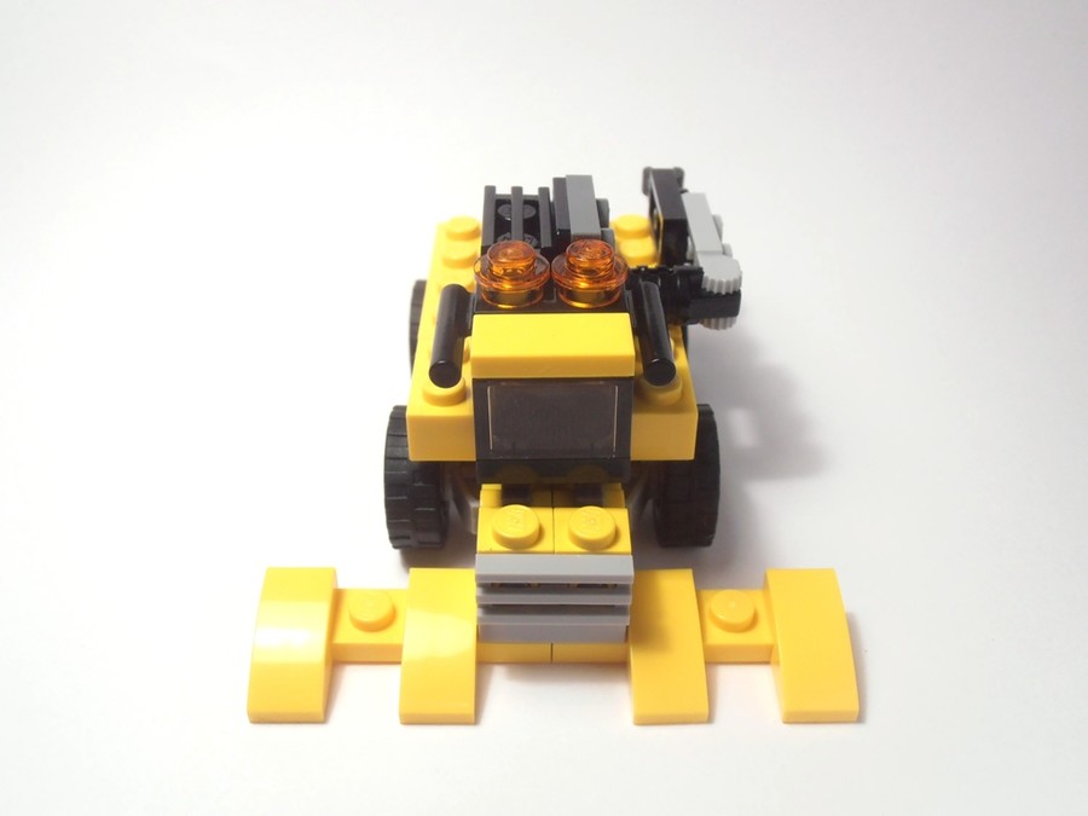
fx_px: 1163
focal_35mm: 37
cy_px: 408
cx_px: 544
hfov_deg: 50.1
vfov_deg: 38.7
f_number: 3.9
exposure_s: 1/50
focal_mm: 6.61
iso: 80
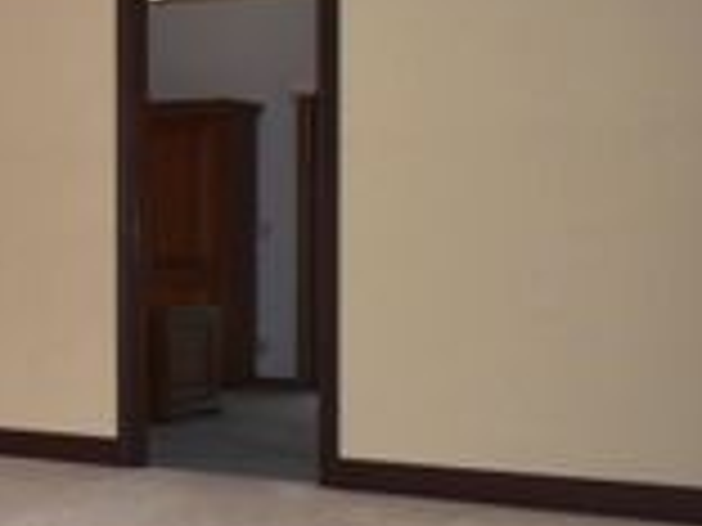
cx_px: -324
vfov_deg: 17.7
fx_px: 1683
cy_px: 191
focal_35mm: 83
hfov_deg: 20.5
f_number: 3.5
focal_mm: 18
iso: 800
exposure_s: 1/125
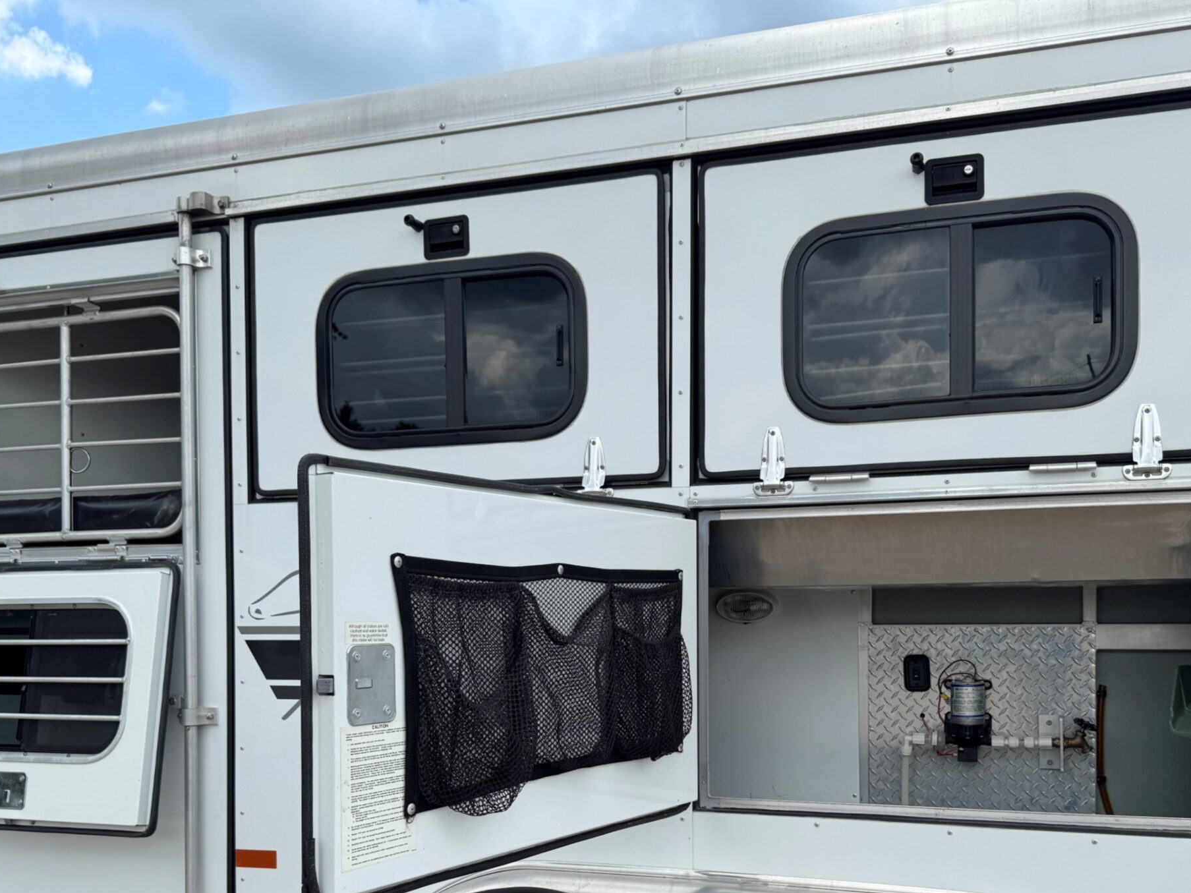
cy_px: 632
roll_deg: +2.1
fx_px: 1170
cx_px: 646
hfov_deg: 53.9
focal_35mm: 34
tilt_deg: -0.9
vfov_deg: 41.0
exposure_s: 1/2415
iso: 80
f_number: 1.78
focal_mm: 6.76
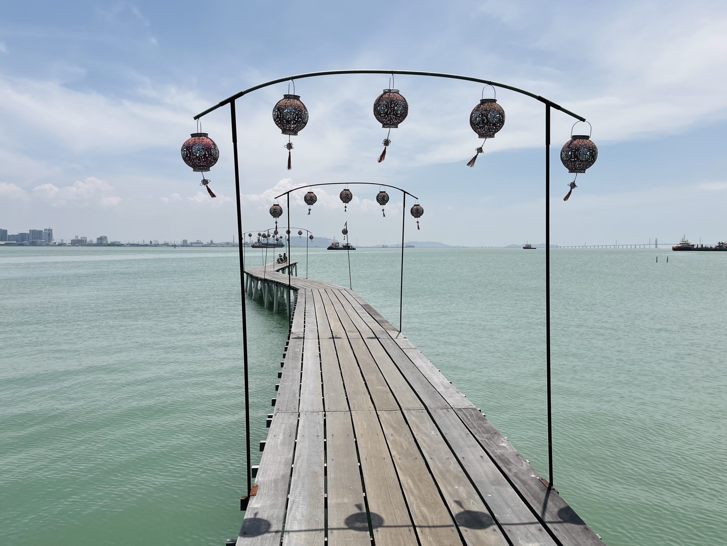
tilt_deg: -2.0
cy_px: 269
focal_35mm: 27
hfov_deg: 65.3
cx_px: 364
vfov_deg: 51.4
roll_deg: -0.3
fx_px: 567
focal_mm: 5.1
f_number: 1.6
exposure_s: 1/7874
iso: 50
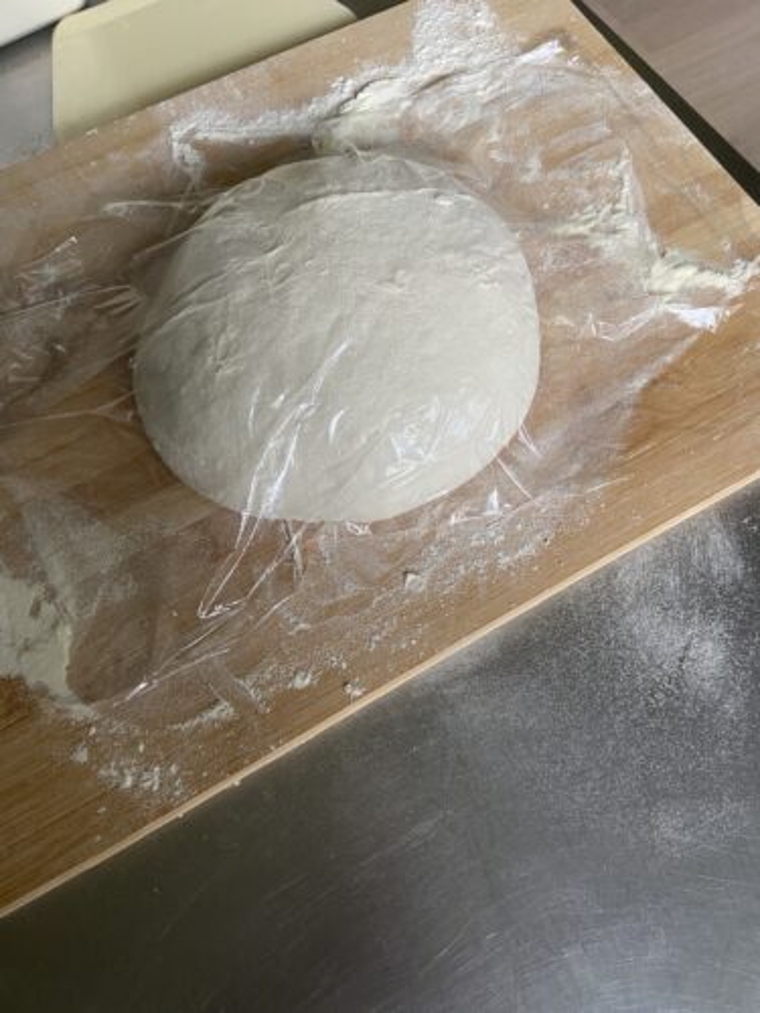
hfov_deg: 53.1
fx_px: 761
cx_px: 380
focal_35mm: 26
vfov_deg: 67.3
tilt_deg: -69.3
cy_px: 506
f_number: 1.8
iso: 125
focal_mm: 4.25
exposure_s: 1/67
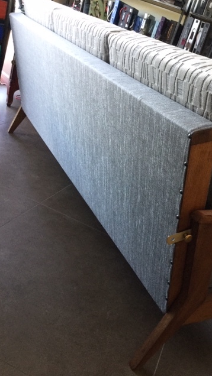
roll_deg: -19.5
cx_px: 137
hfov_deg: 34.4
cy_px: 188
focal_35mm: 34
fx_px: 340
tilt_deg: -24.0
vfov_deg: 58.0
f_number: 2.4
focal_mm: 3.3
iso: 125
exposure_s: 1/33
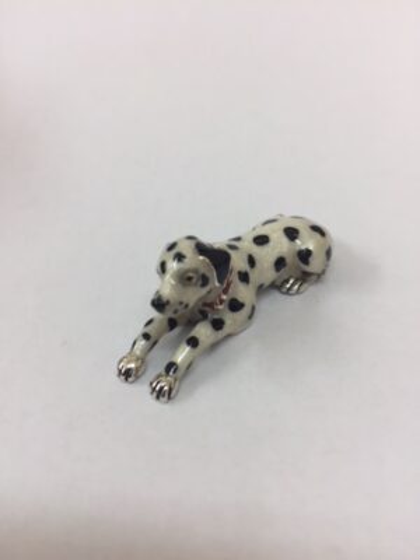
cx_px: 210
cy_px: 280
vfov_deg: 61.7
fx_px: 469
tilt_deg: -37.1
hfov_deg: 48.2
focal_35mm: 29
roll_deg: +2.2
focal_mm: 4.15
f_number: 2.2
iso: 50
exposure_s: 1/100
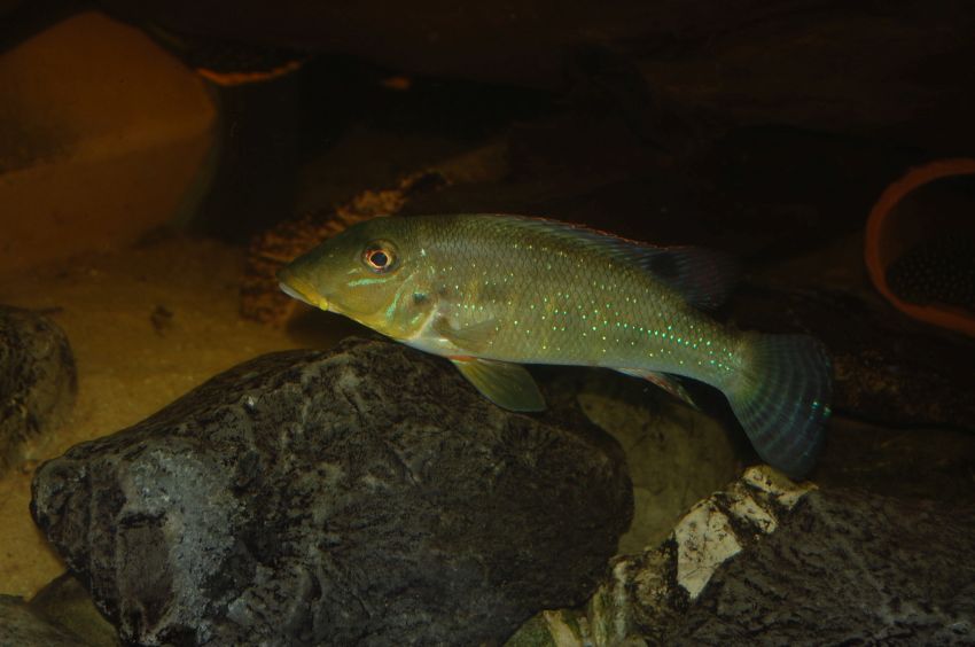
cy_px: 324
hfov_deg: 24.7
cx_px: 488
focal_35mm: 82
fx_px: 2231
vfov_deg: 16.5
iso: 200
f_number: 5.6
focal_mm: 55
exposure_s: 1/125
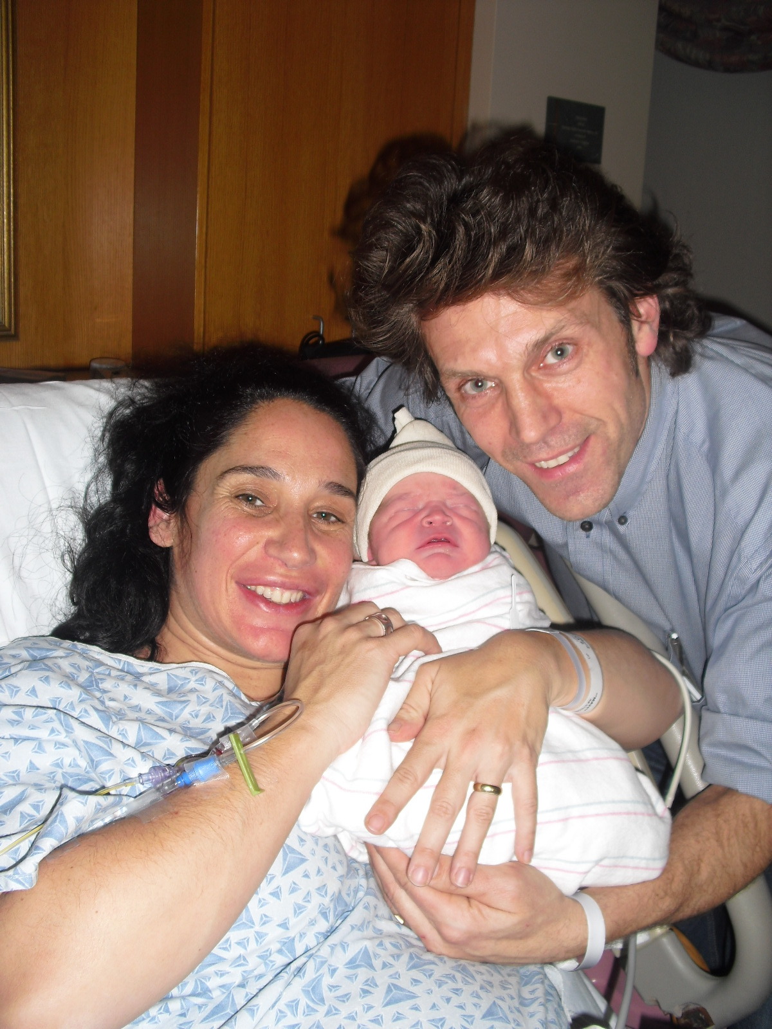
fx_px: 1070
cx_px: 386
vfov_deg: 51.4
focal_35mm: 36
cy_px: 514
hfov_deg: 39.7
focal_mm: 6.3
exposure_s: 1/60
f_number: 3.1
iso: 100
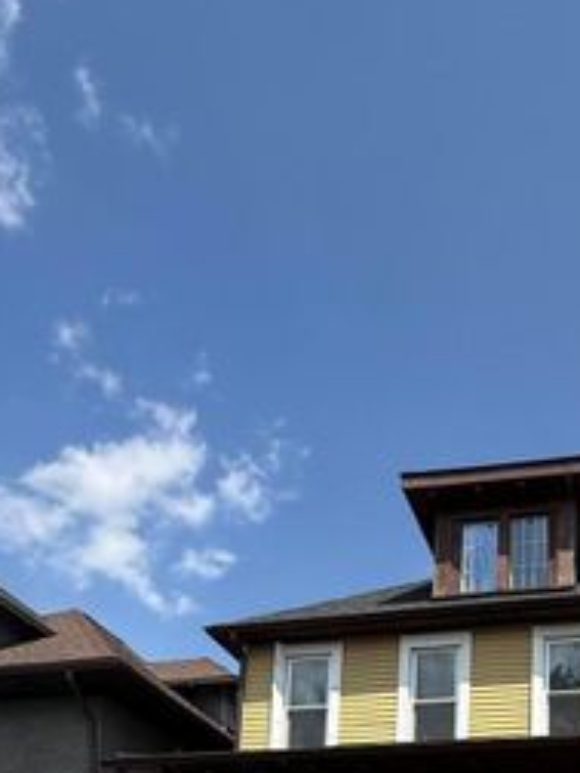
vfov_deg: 37.5
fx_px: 827
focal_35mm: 37
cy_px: 934
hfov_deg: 36.6
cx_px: 506
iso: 50
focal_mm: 2.22
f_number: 2.2
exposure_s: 1/1698
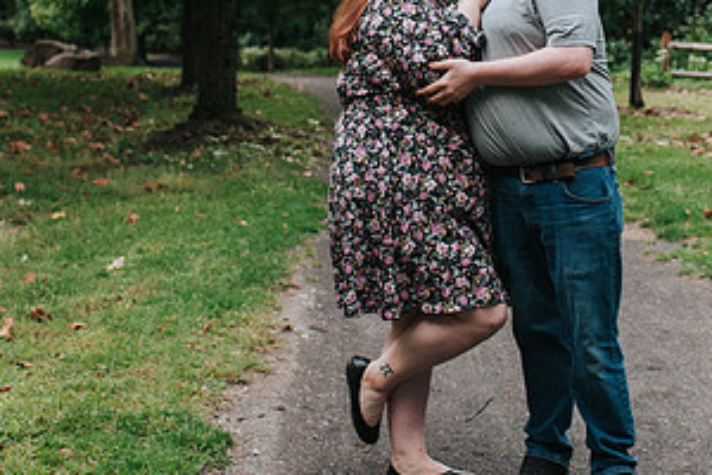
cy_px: 43
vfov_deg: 19.1
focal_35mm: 70
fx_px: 1384
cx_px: 477
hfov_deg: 28.6
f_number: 3.2
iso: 900
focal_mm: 35
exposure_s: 1/400
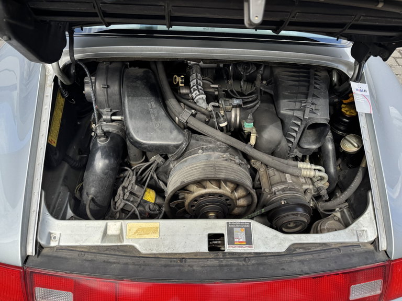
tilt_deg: -43.2
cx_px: 201
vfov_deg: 56.8
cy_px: 150
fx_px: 279
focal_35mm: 24
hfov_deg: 71.6
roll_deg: -2.2
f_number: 1.78
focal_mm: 6.76
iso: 80
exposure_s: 1/730
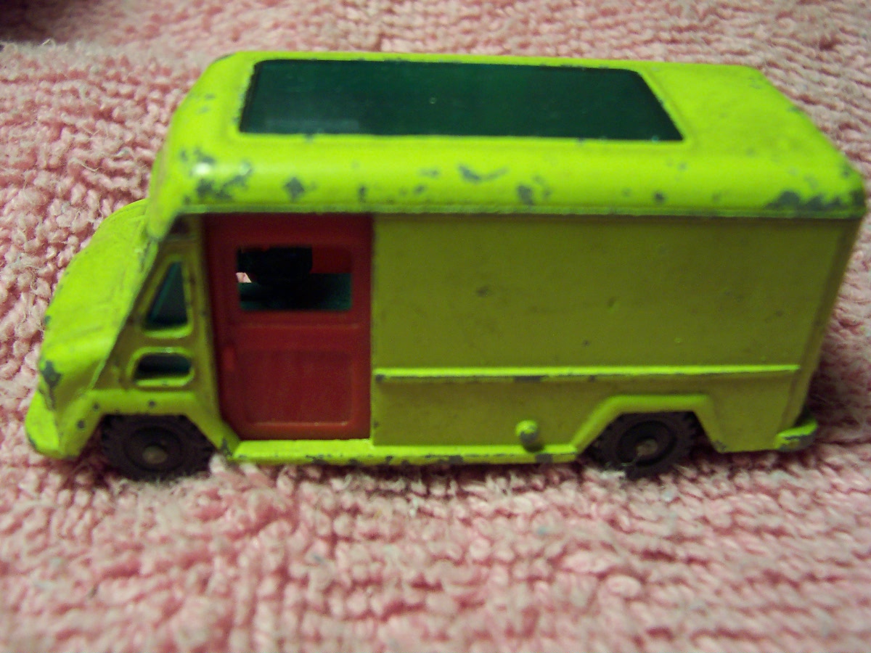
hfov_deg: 50.1
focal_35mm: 37
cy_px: 326
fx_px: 931
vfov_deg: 38.7
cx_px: 436
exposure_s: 1/60
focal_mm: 5.6
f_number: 2.8
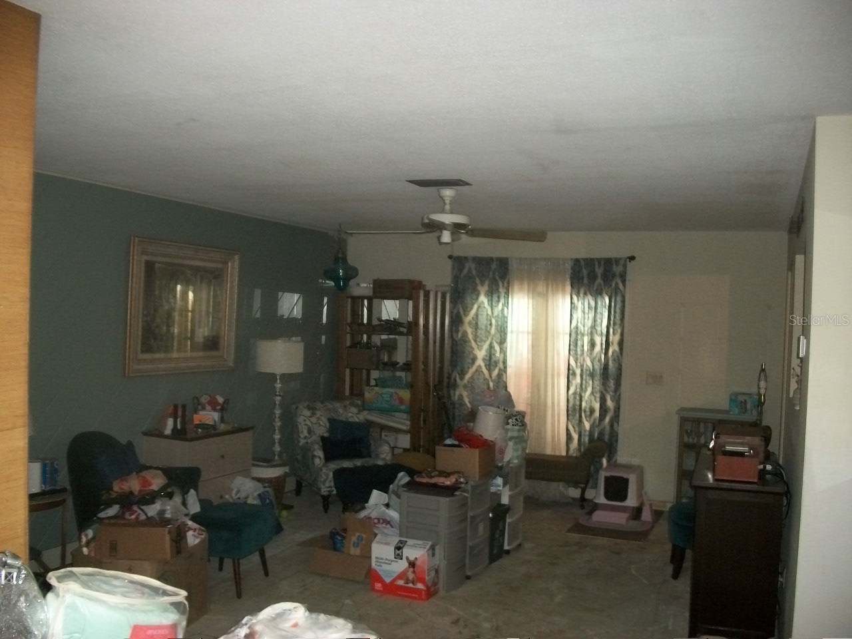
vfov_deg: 44.2
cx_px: 426
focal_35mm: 32
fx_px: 788
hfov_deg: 56.8
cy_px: 320
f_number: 2.9
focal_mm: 5.7
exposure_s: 1/30
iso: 240
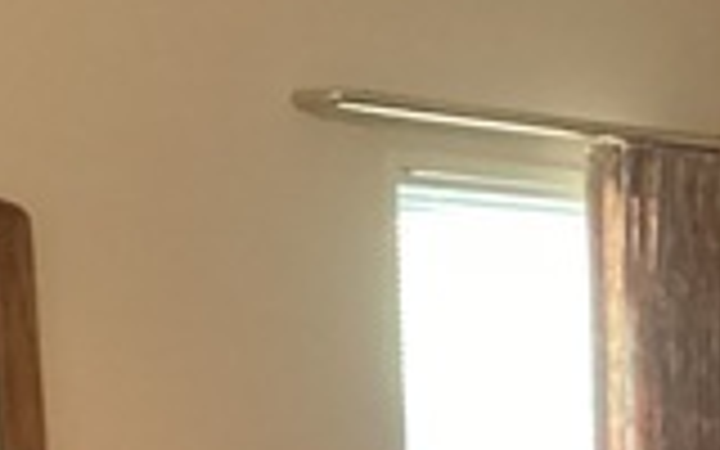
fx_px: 2688
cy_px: 922
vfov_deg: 9.0
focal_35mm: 137
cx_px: 938
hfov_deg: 14.6
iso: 640
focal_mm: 3.3
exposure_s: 1/30
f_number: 2.4
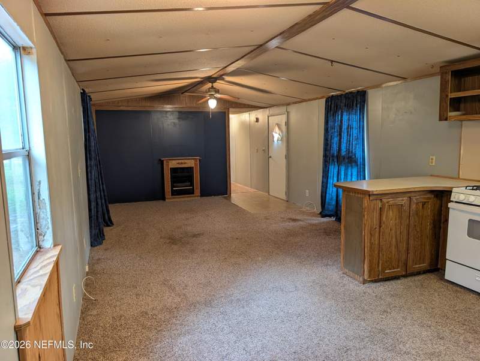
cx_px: 240
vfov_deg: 56.9
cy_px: 180
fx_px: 333
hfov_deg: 71.5
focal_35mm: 24
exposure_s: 1/60
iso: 318
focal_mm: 6.9
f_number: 1.68
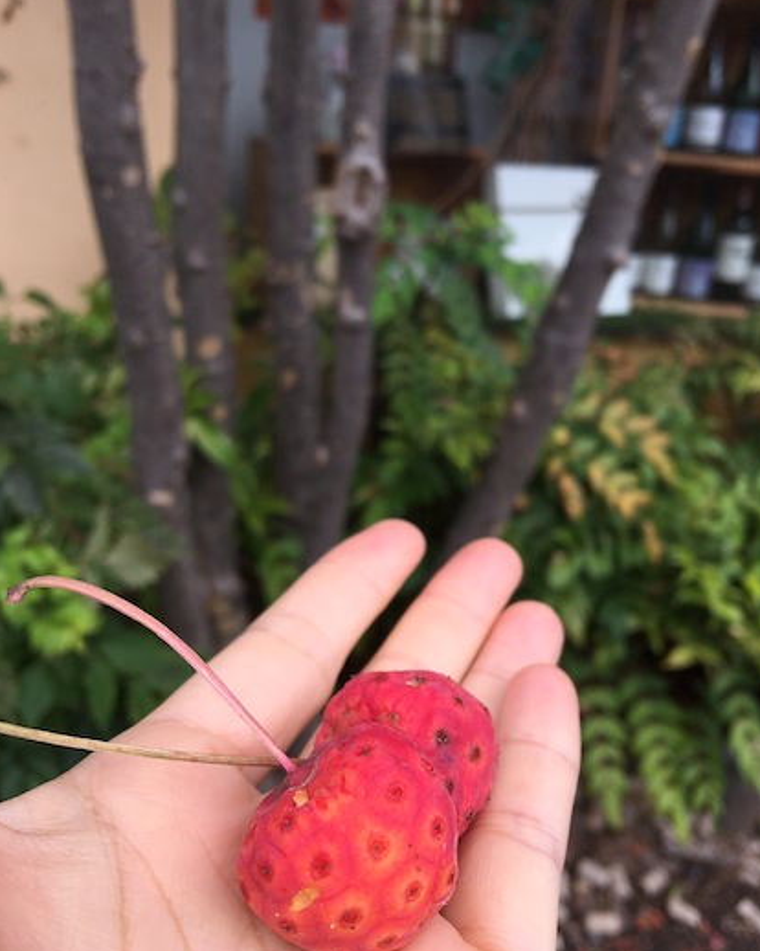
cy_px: 469
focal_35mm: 31
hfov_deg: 47.1
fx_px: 872
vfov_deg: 57.2
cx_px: 383
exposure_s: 1/1425
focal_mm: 4.15
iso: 25
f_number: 2.2
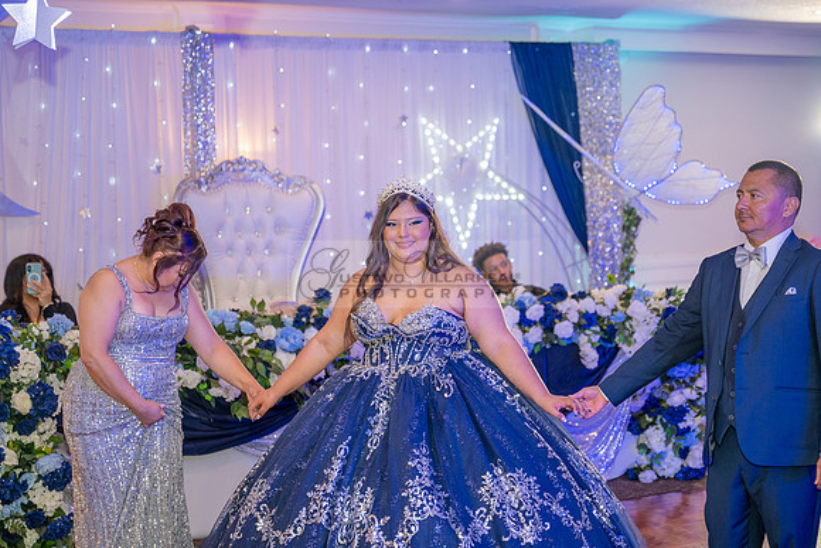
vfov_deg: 19.5
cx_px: 410
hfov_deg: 28.8
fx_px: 1597
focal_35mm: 70
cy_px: 274
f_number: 2.8
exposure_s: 1/200
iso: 1000
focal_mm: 70
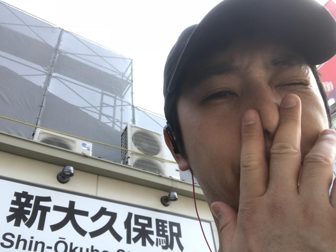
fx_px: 311
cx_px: 168
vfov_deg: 44.2
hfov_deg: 56.8
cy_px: 126
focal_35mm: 32
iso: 25
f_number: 2.2
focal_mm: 2.87
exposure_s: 1/178
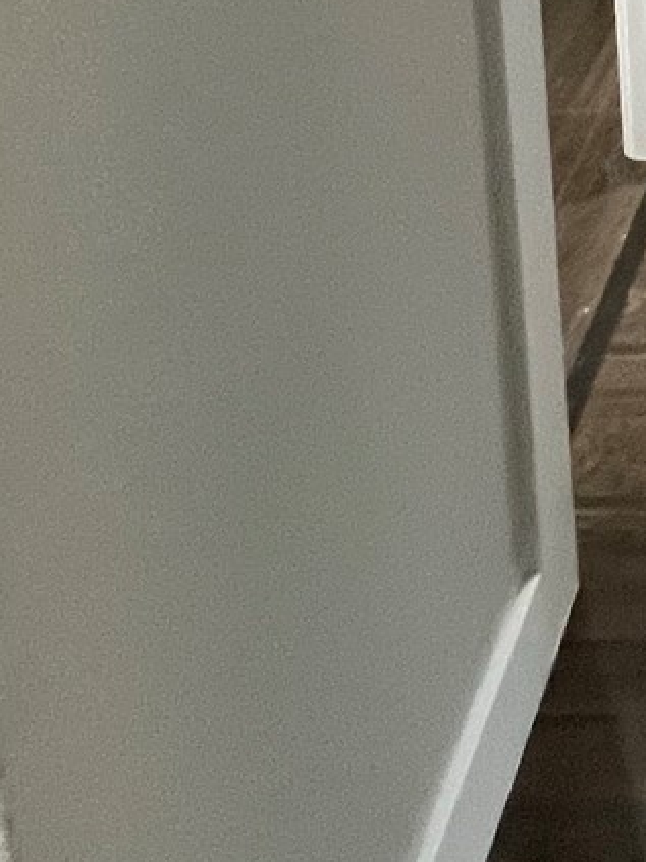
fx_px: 1568
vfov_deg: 21.1
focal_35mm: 63
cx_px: 1125
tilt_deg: -17.6
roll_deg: -0.7
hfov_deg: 18.7
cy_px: -681
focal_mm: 1.57
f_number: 1.8
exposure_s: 1/73
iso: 250
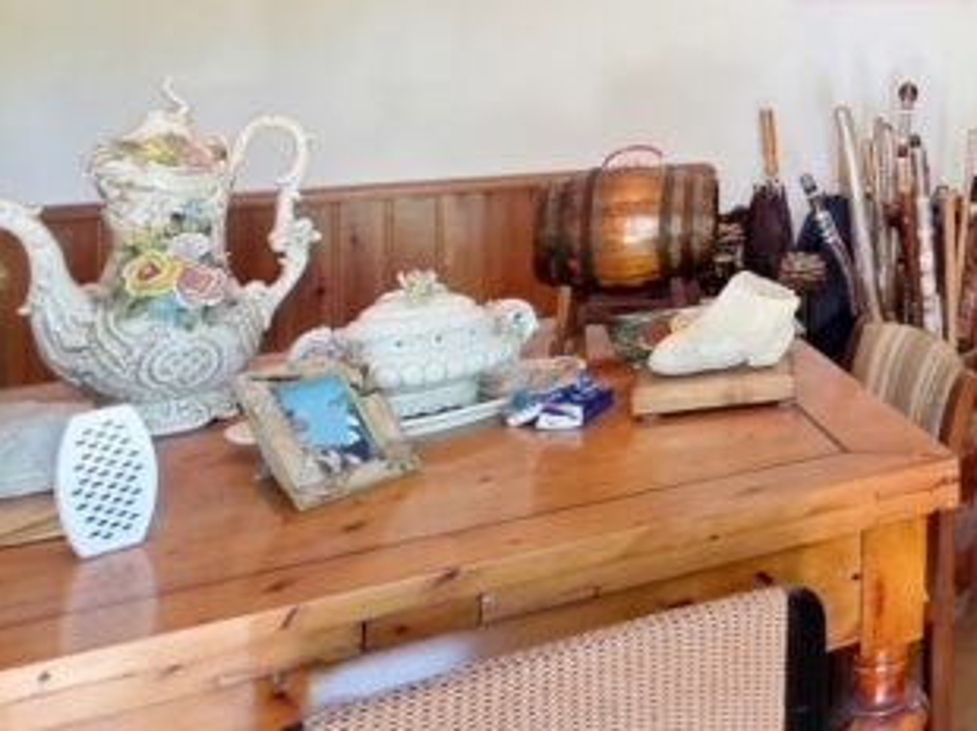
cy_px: 22
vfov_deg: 32.0
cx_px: 1321
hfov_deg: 31.9
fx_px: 1184
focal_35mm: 42
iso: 200
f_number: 1.9
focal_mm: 2.2
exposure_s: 1/50
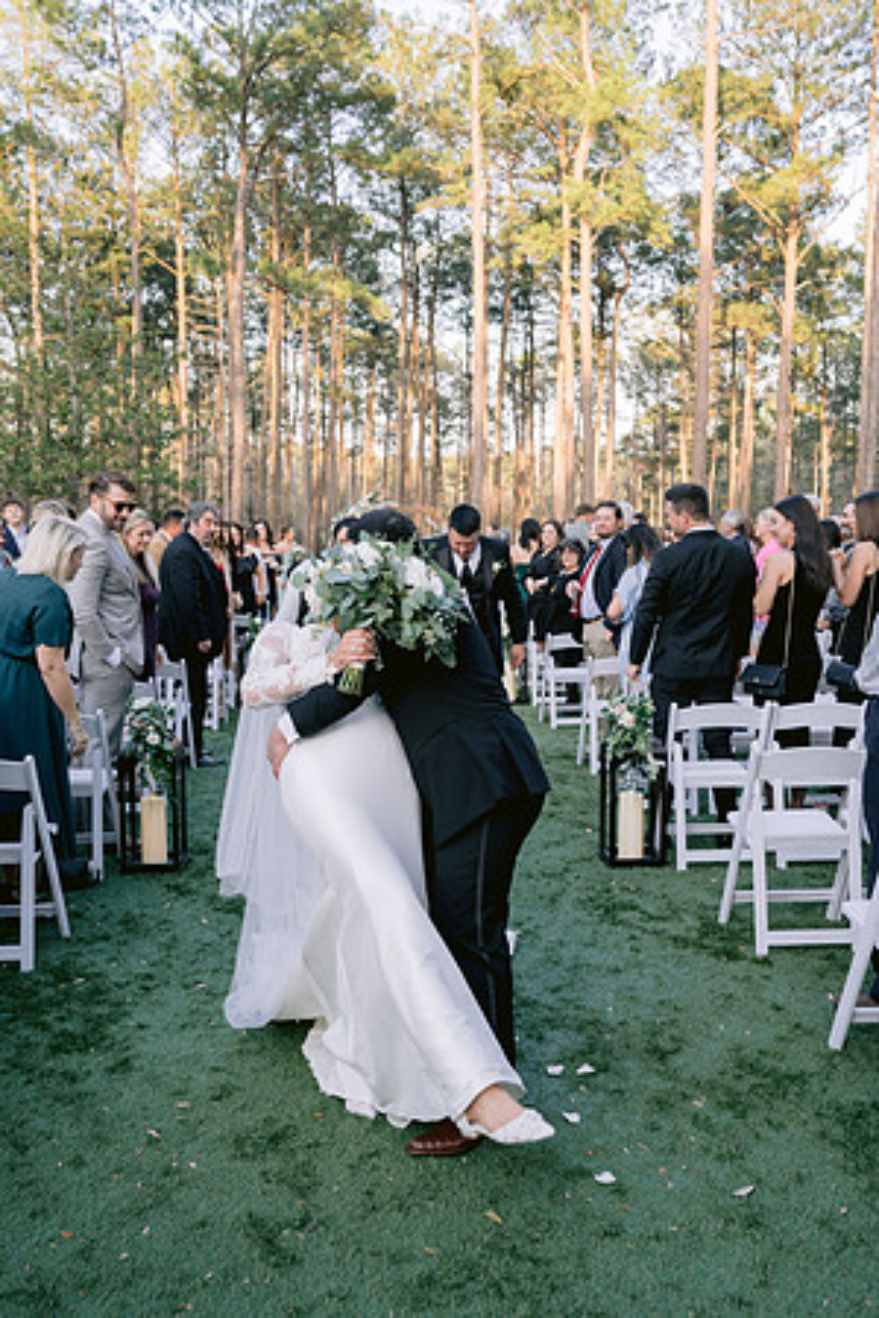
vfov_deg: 54.4
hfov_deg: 37.9
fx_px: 1282
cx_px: 440
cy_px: 659
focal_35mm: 35
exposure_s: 1/200
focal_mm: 35
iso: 400
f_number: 5
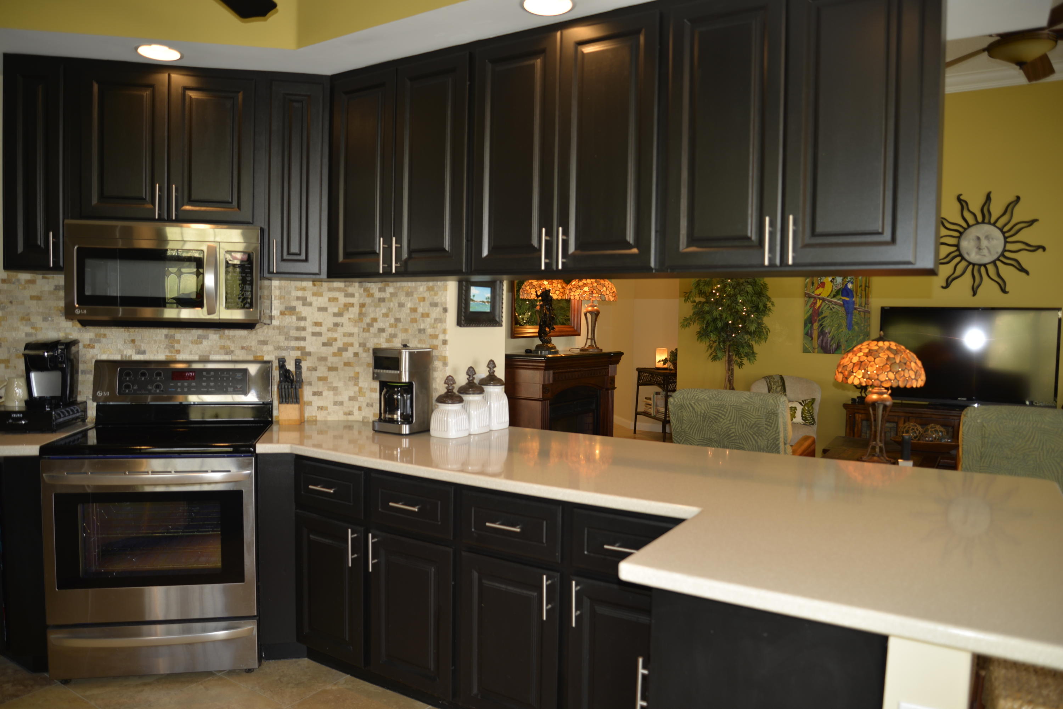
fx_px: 709
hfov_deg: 73.7
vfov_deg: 53.2
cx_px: 532
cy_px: 354
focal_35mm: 24
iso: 100
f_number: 3.5
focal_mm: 24
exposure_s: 1/25
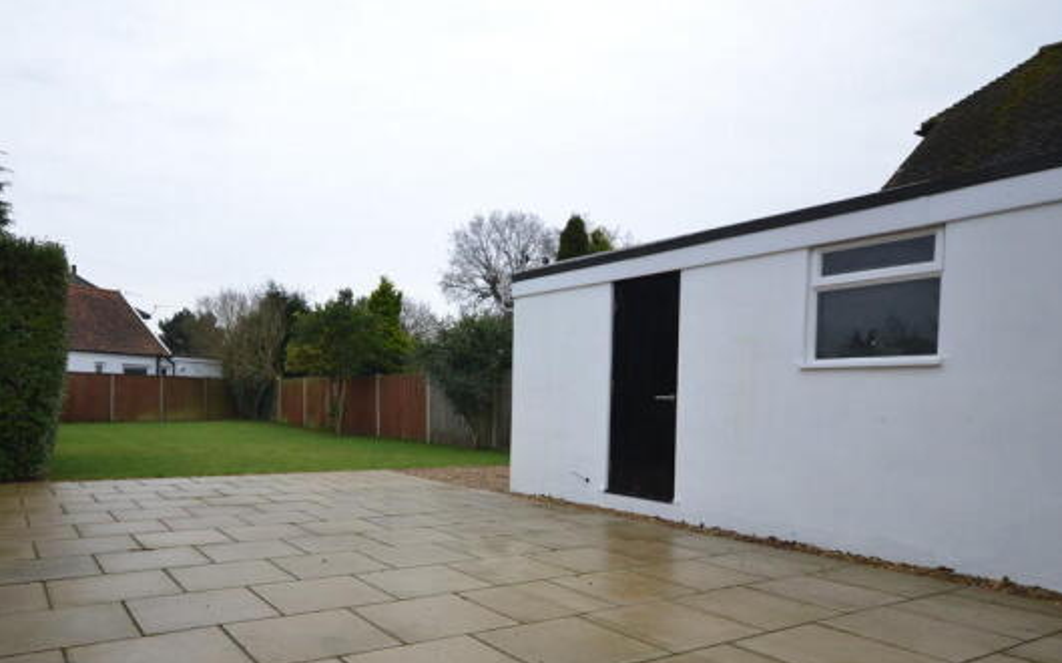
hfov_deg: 72.7
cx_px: 431
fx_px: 713
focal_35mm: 25
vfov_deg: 49.5
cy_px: 401
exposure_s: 1/125
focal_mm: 13
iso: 160
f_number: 5.6
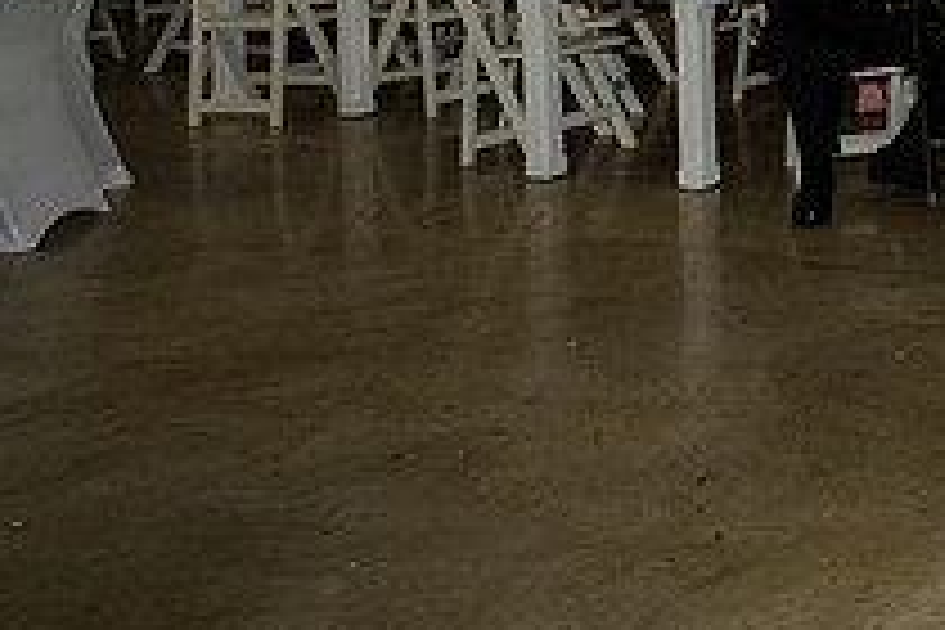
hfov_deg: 27.3
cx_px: 1373
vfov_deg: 23.0
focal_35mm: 54
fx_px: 1417
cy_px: -120
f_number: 4
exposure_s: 1/40
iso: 1600
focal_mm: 12
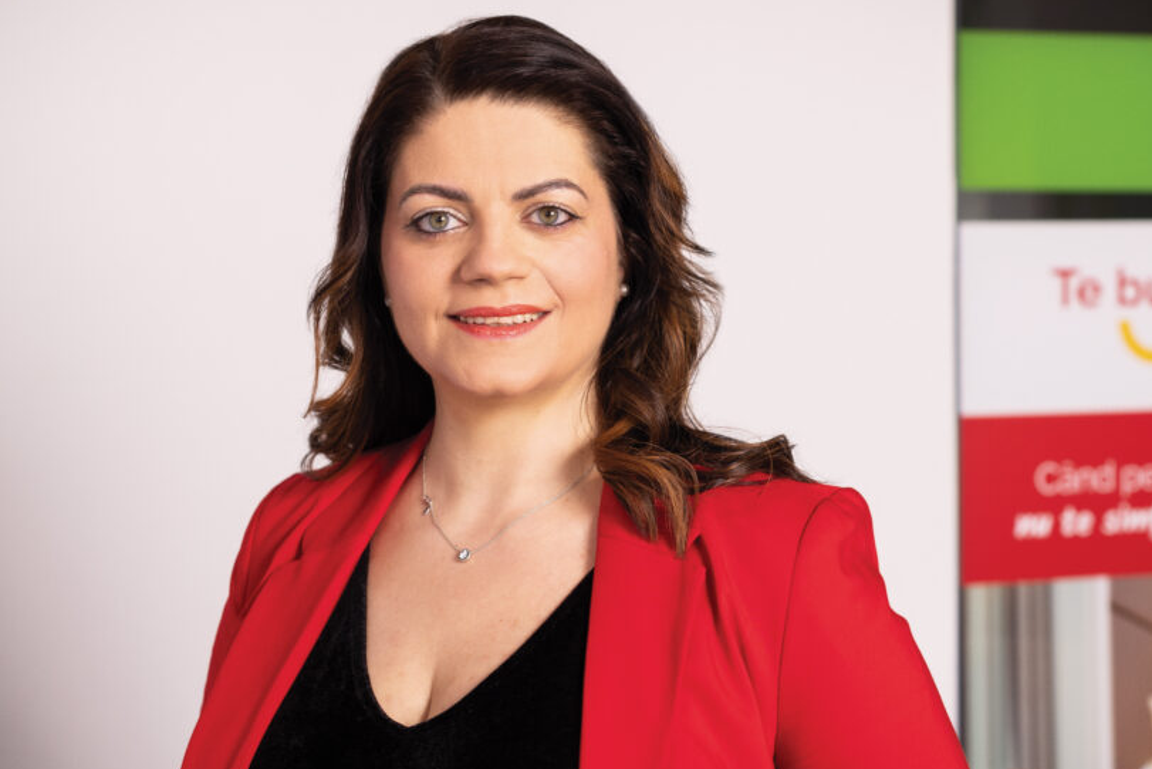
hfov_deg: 27.3
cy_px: 392
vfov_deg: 18.4
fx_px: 2368
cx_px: 670
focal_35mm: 74
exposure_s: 1/125
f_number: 4.5
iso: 250
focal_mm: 50
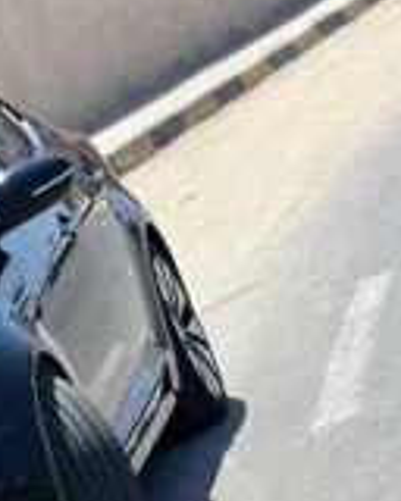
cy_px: 333
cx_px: -147
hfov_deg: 6.1
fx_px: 3724
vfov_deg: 7.7
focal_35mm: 251
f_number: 2.8
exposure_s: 1/717
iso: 32
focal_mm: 9
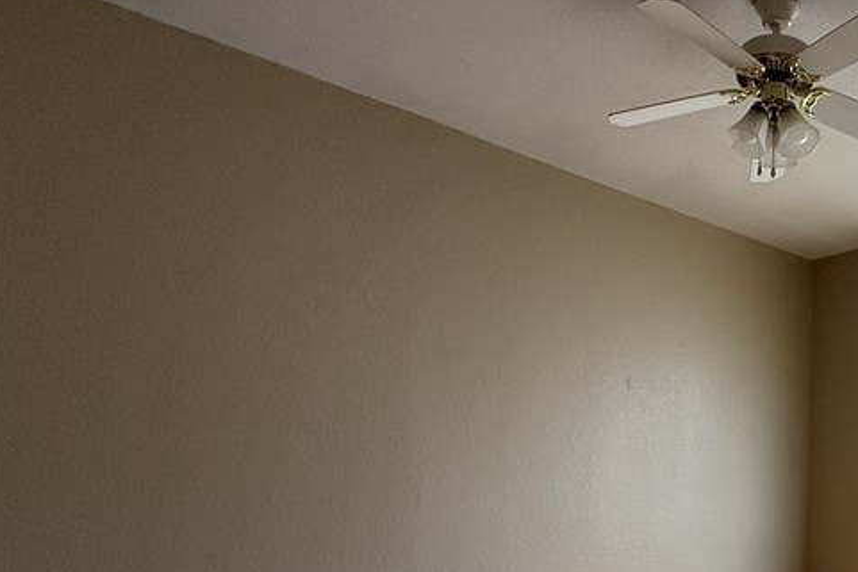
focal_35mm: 31
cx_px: 788
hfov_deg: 52.2
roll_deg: -1.2
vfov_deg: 40.7
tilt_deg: +2.8
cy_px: 451
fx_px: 739
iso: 160
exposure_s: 1/99
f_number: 2.2
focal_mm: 2.22
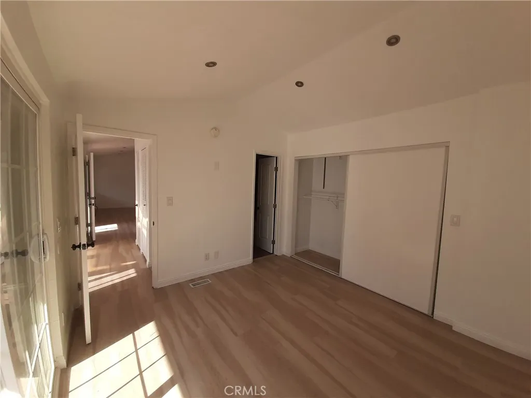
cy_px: 199
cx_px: 266
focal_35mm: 13
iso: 40
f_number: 2.2
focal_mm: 1.42
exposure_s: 1/156
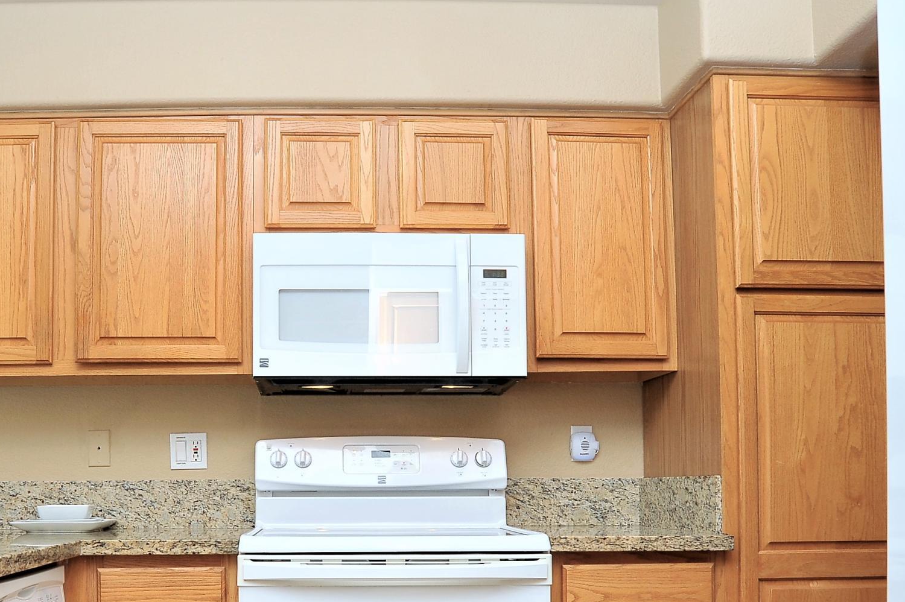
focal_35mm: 36
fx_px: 904
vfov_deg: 36.0
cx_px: 341
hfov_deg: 52.6
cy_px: 446
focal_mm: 18
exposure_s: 1/80
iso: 640
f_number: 8
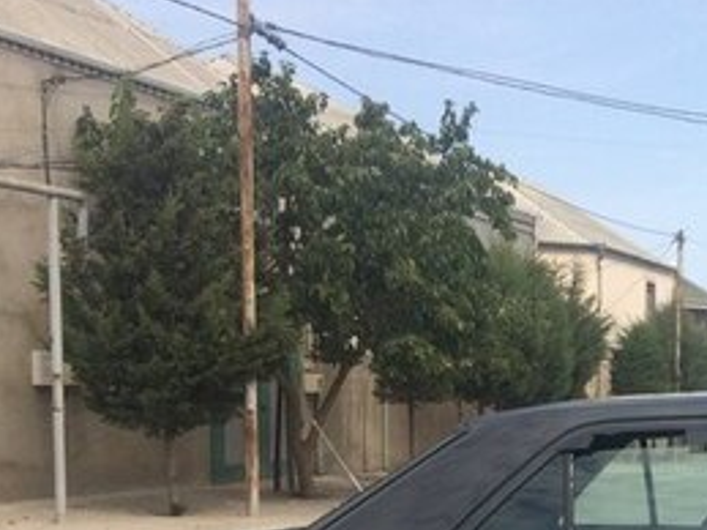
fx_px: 1511
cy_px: 624
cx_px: 879
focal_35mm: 74
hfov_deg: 23.7
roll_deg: -4.1
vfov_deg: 18.9
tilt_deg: -10.5
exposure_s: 1/2160
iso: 32
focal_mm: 4.15
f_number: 2.2
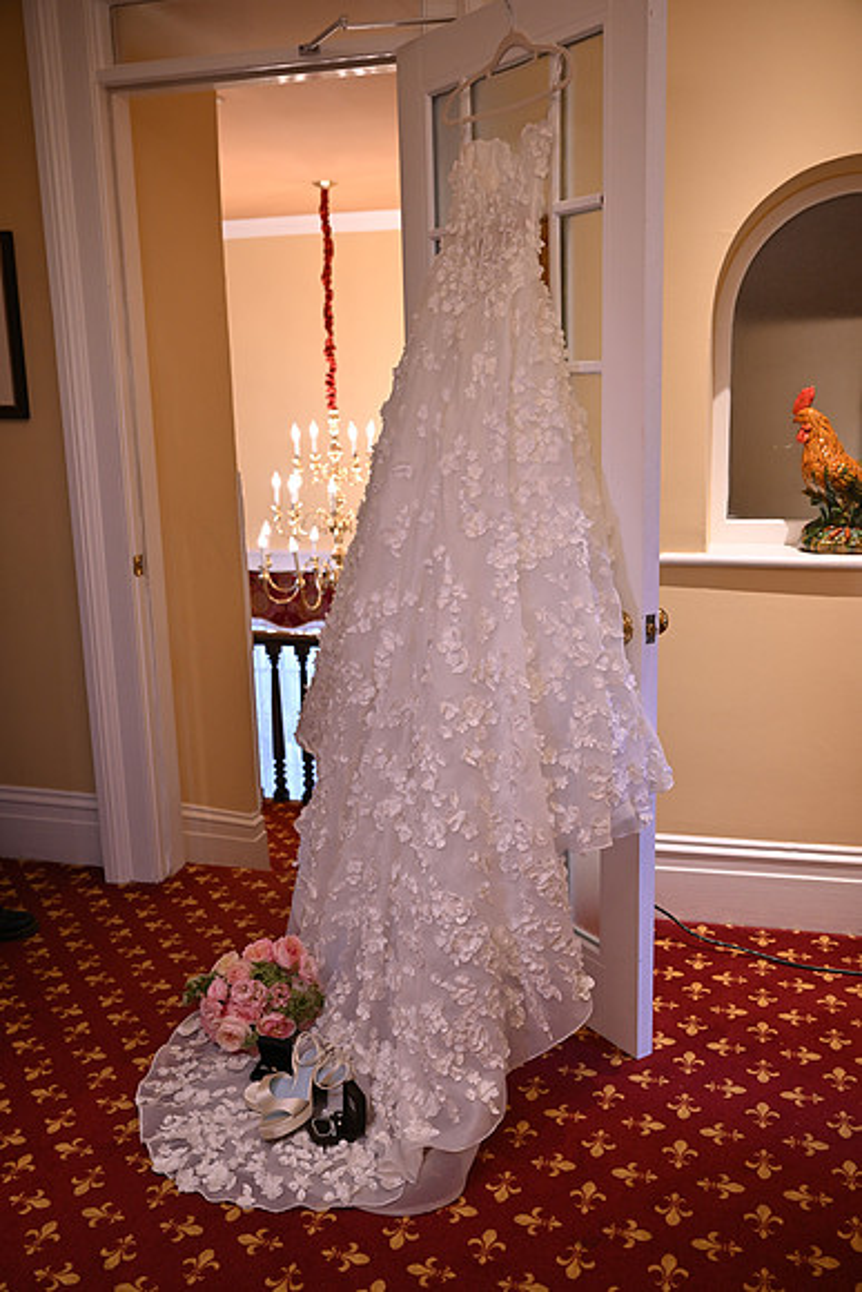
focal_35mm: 33
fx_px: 1184
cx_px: 431
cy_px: 646
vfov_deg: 57.2
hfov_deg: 40.0
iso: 640
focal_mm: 33
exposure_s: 1/60
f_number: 4
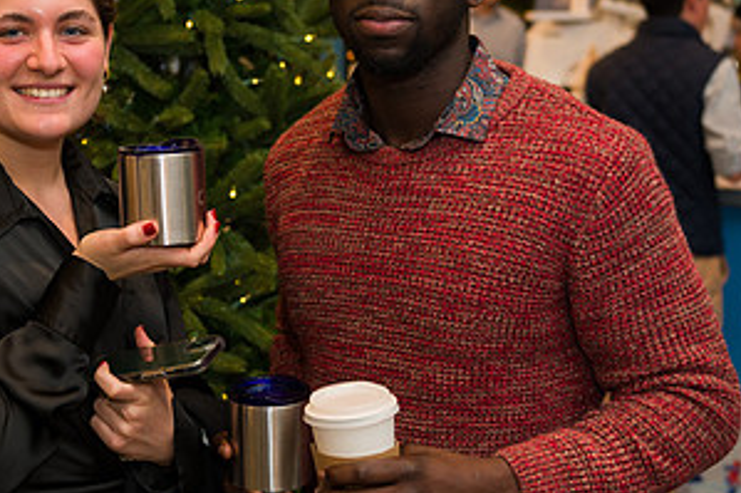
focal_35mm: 68
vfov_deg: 19.9
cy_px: 171
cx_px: 223
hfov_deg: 29.4
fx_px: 1399
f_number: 3.2
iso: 400
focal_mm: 35
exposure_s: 1/200
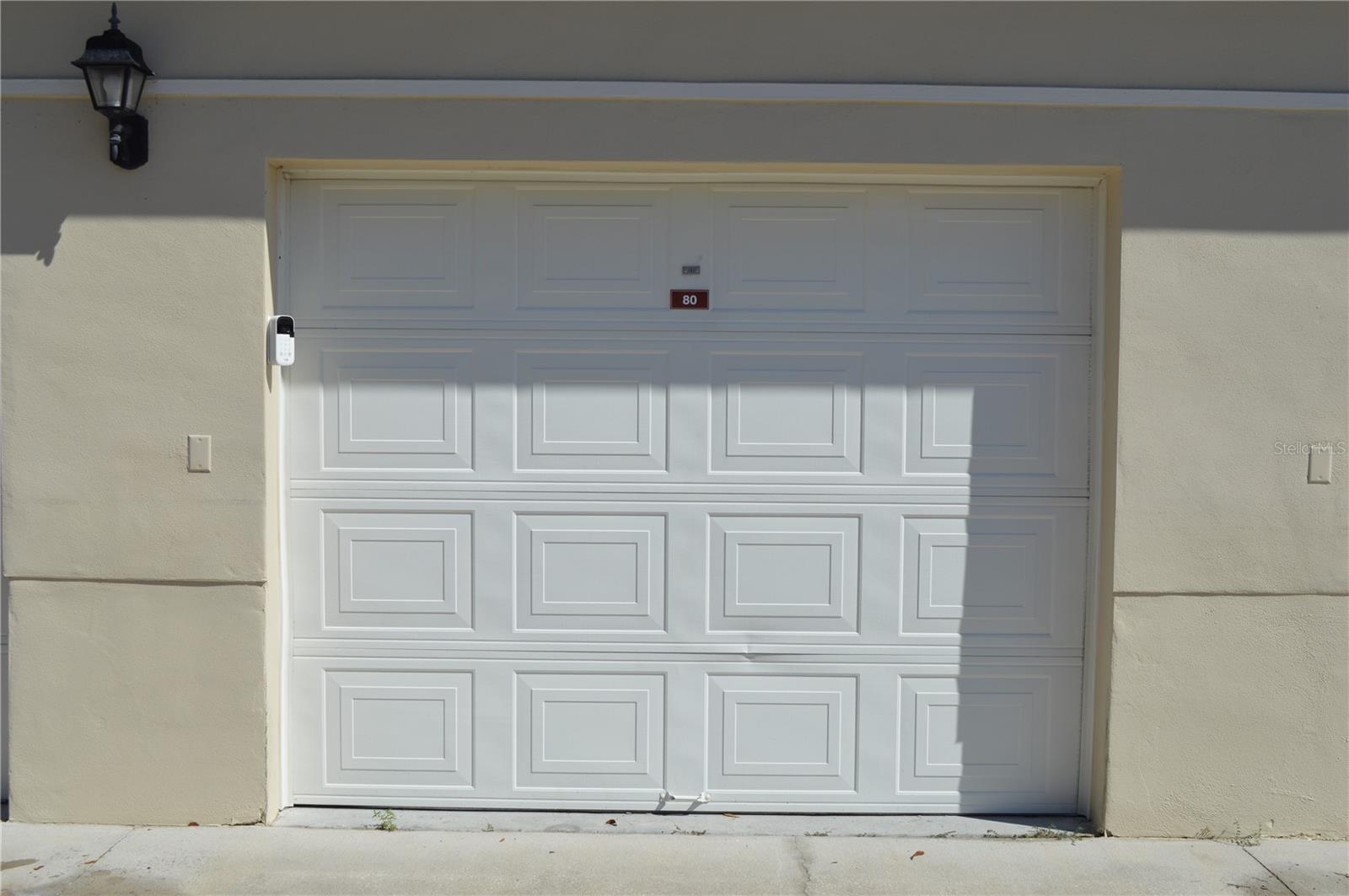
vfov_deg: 34.1
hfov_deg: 49.6
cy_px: 448
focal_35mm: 39
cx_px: 674
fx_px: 1460
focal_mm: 26
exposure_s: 1/320
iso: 100
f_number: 9
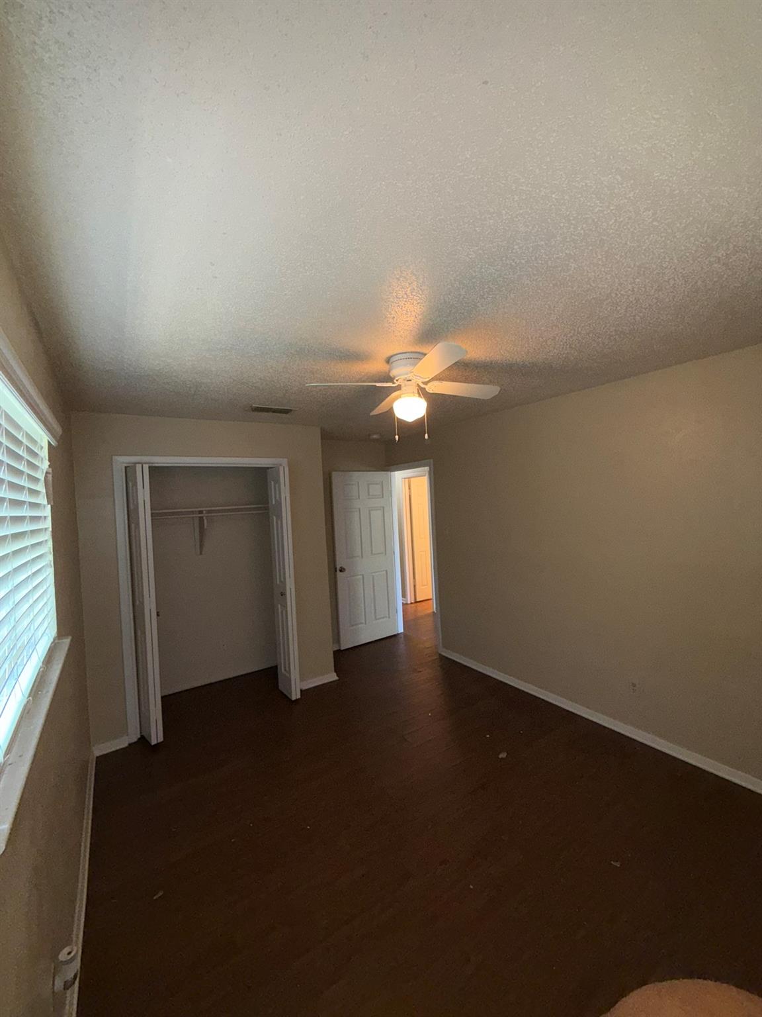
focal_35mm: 14
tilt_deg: +0.4
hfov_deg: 85.7
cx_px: 381
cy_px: 508
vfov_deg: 102.1
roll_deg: +1.9
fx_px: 411
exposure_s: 1/63
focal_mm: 2.22
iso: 80
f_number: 2.2
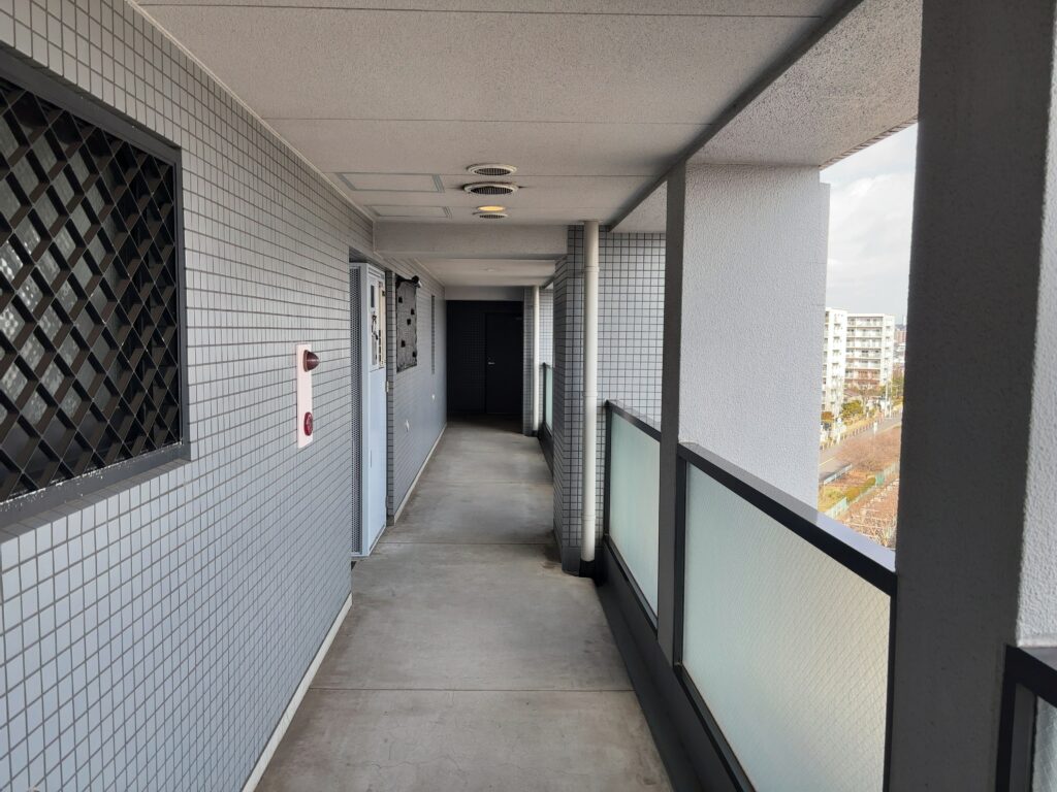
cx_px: 528
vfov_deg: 53.1
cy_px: 396
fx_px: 794
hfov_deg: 67.3
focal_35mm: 26
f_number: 1.6
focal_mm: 5.96
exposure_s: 1/428
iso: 50
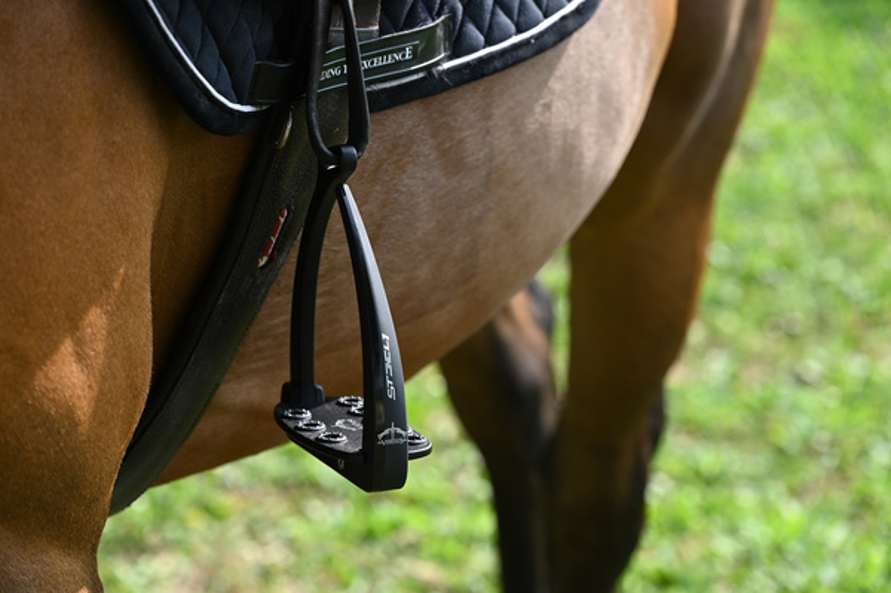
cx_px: 446
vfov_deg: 11.4
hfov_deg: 17.1
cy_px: 296
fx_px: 2967
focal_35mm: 120
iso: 400
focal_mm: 120
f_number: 5.6
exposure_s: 1/640
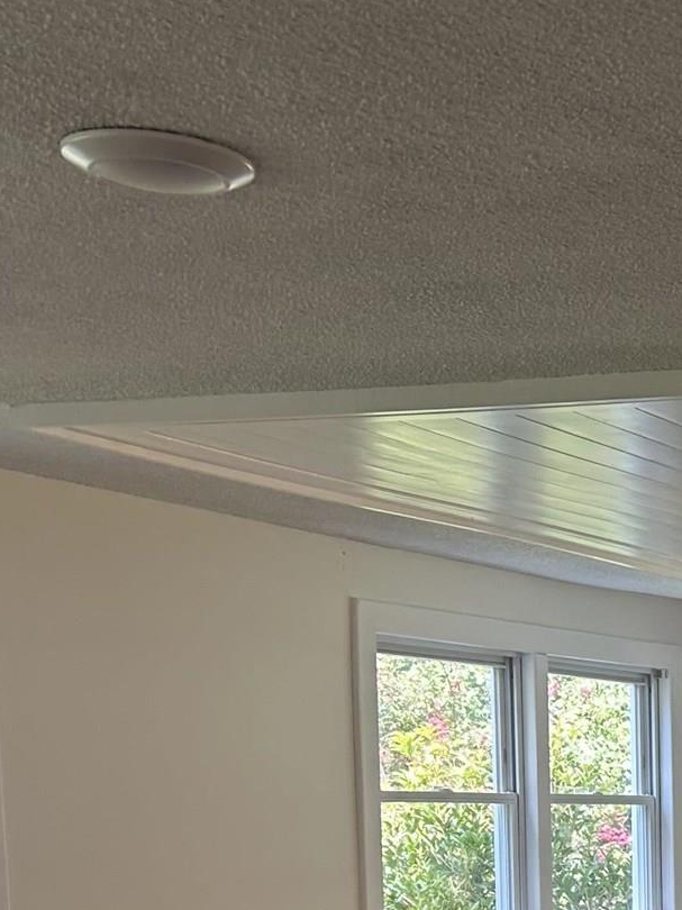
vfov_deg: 24.0
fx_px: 1945
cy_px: 1083
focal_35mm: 74
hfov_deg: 18.2
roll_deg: -3.4
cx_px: 955
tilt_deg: -8.0
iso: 64
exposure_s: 1/120
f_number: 1.5
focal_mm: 5.7
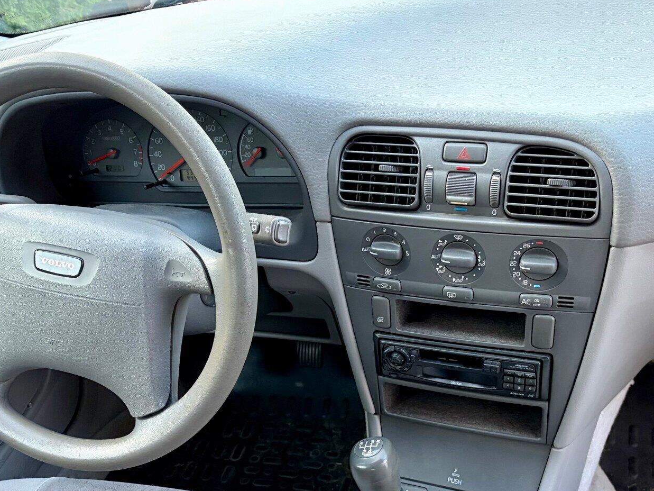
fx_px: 775
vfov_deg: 34.4
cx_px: 340
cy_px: 371
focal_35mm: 41
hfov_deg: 45.8
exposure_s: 1/60
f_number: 1.6
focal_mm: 5.96
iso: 320
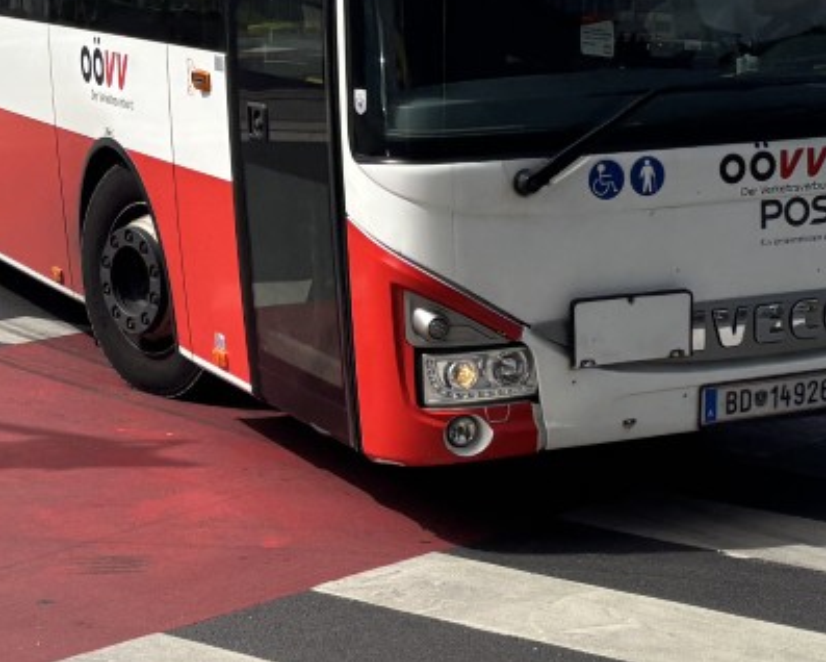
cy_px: 192
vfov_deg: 16.7
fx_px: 2250
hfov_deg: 20.7
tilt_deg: -5.2
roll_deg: -1.6
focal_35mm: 92
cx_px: 564
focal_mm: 6
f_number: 1.6
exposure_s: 1/3205
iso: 50
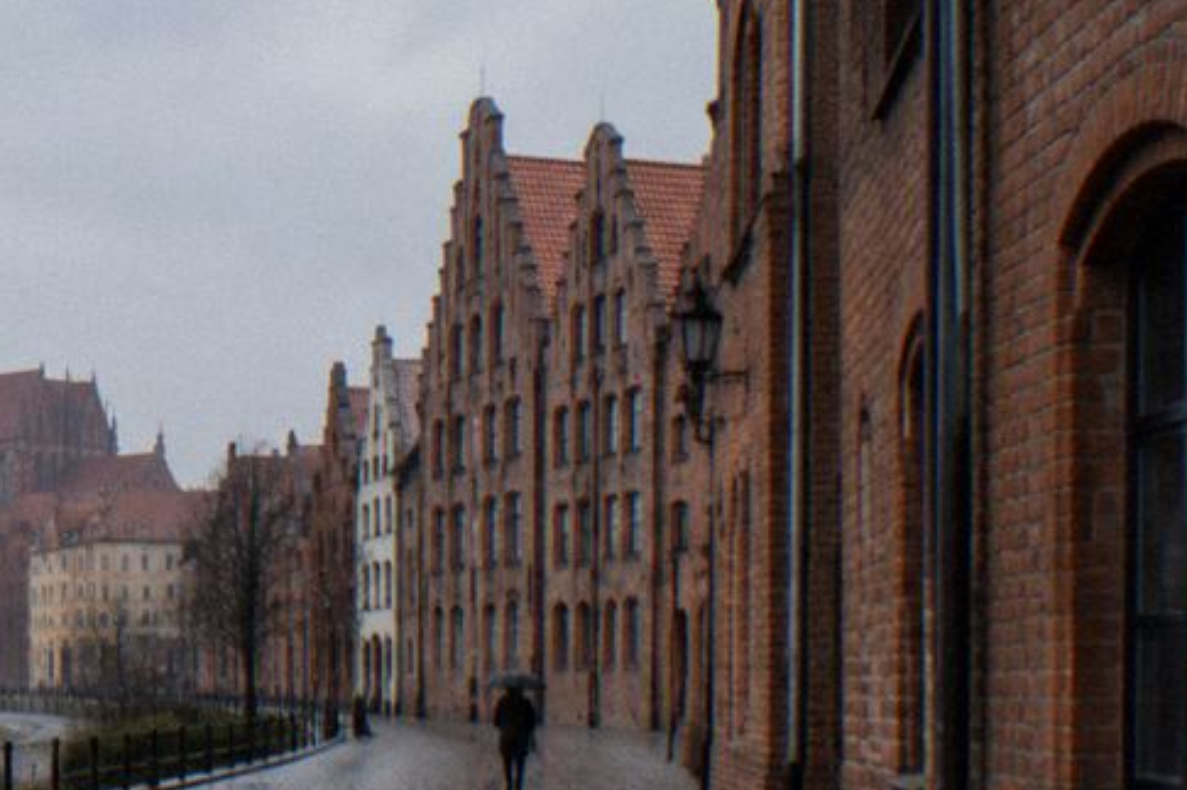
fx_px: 3263
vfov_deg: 13.6
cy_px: 797
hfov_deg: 20.1
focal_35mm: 99
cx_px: 49
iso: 200
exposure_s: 1/125
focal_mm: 48
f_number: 9
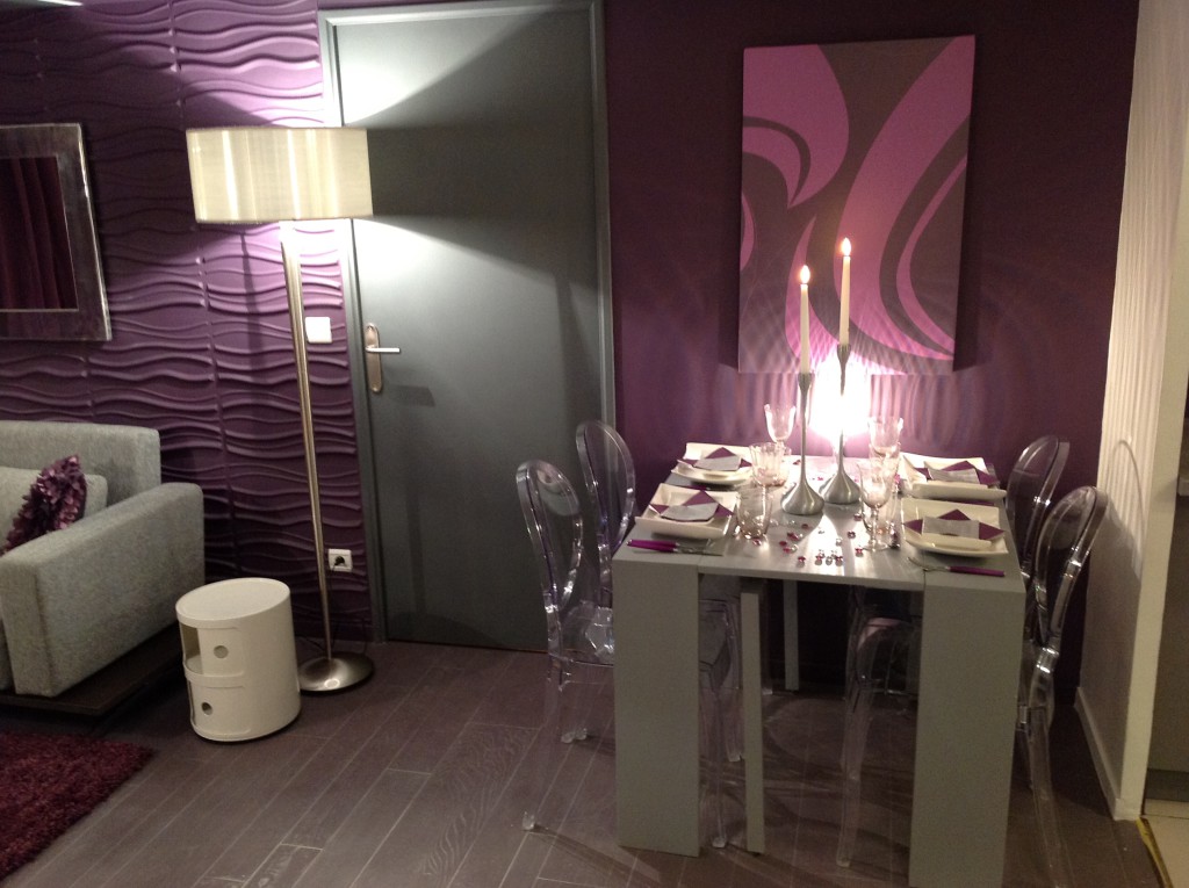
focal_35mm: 35
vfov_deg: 40.6
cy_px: 444
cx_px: 594
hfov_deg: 52.7
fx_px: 1201
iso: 250
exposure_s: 1/15
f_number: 2.4
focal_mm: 4.28
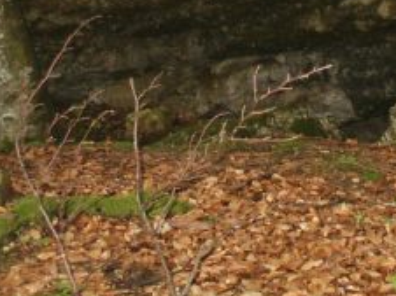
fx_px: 1063
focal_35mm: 93
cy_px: -21
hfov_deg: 20.8
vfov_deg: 15.5
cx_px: 322
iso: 200
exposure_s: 1/45
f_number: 3
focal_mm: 7.19
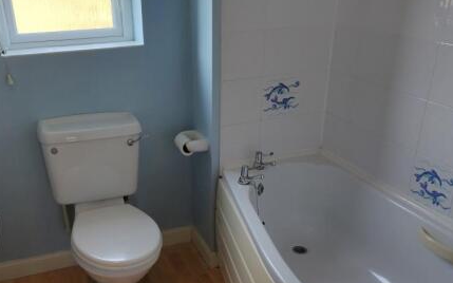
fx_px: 444
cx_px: 184
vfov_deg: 34.8
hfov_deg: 53.7
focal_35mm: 36
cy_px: 202
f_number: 1.7
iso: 100
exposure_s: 1/116
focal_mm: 4.25
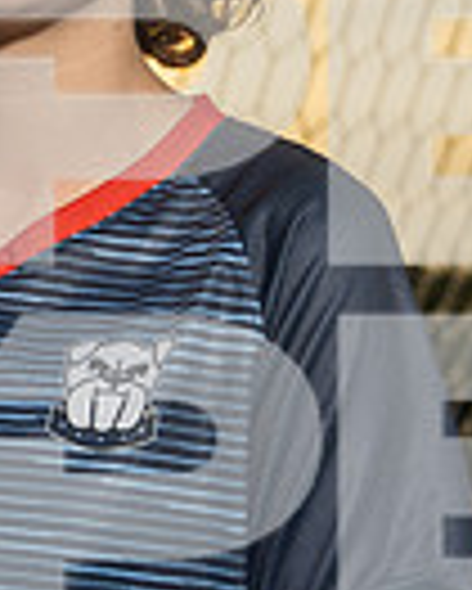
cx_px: -218
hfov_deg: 7.5
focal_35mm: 203
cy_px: 482
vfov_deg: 9.5
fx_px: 3541
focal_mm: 42
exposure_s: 1/250
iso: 200
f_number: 4.5
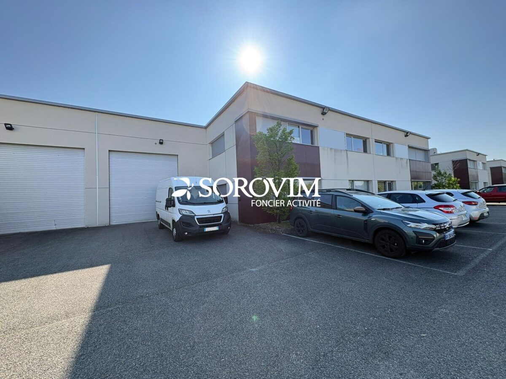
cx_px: 253
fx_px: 205
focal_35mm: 14
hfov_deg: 102.1
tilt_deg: +4.7
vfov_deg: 85.7
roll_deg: +3.8
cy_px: 190
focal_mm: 2.22
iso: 40
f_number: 2.2
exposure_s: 1/578
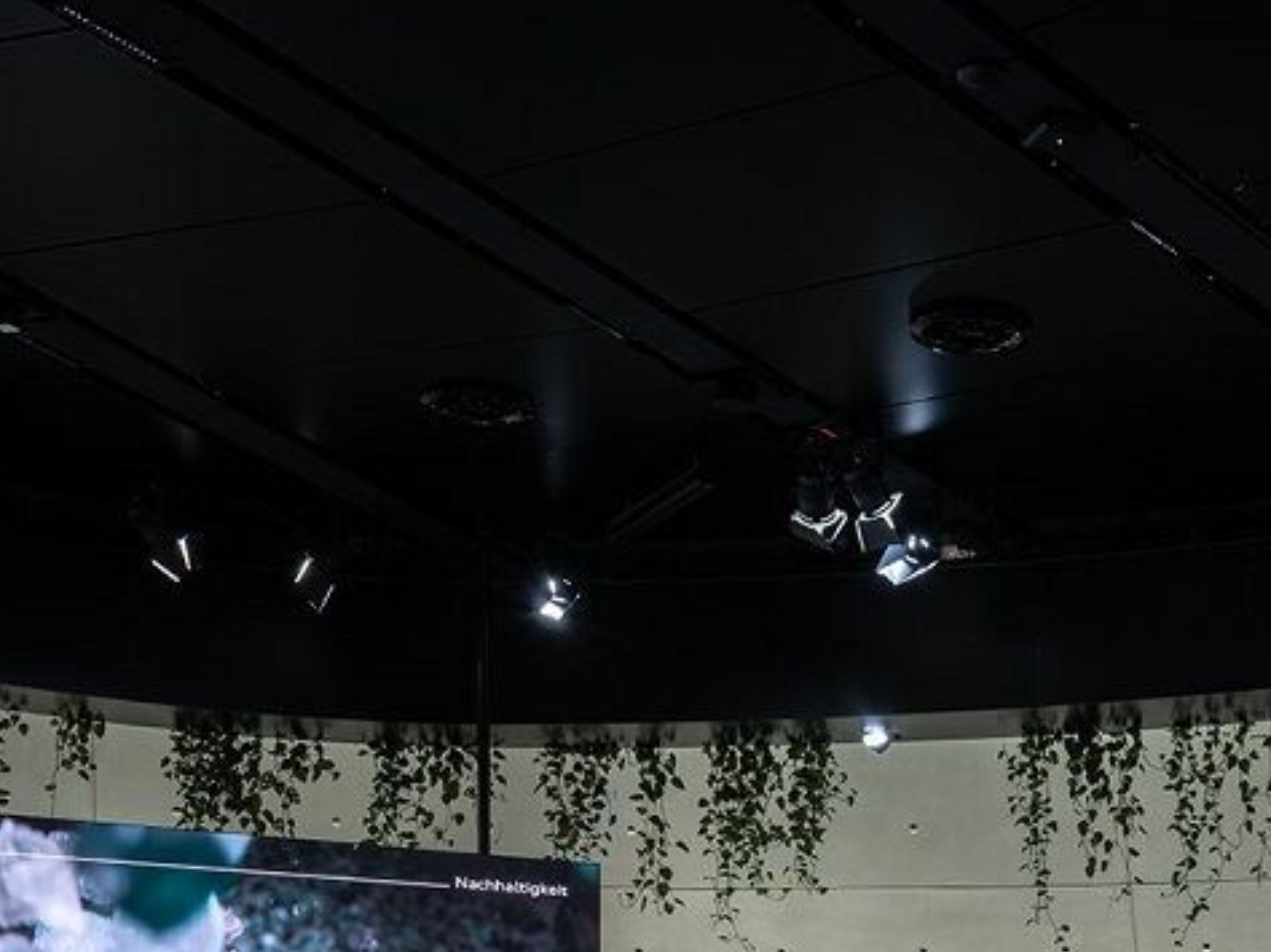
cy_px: 1181
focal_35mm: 57
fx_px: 2092
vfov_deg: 23.2
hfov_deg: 32.2
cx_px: 1142
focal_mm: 23
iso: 100
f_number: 11
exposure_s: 2.5
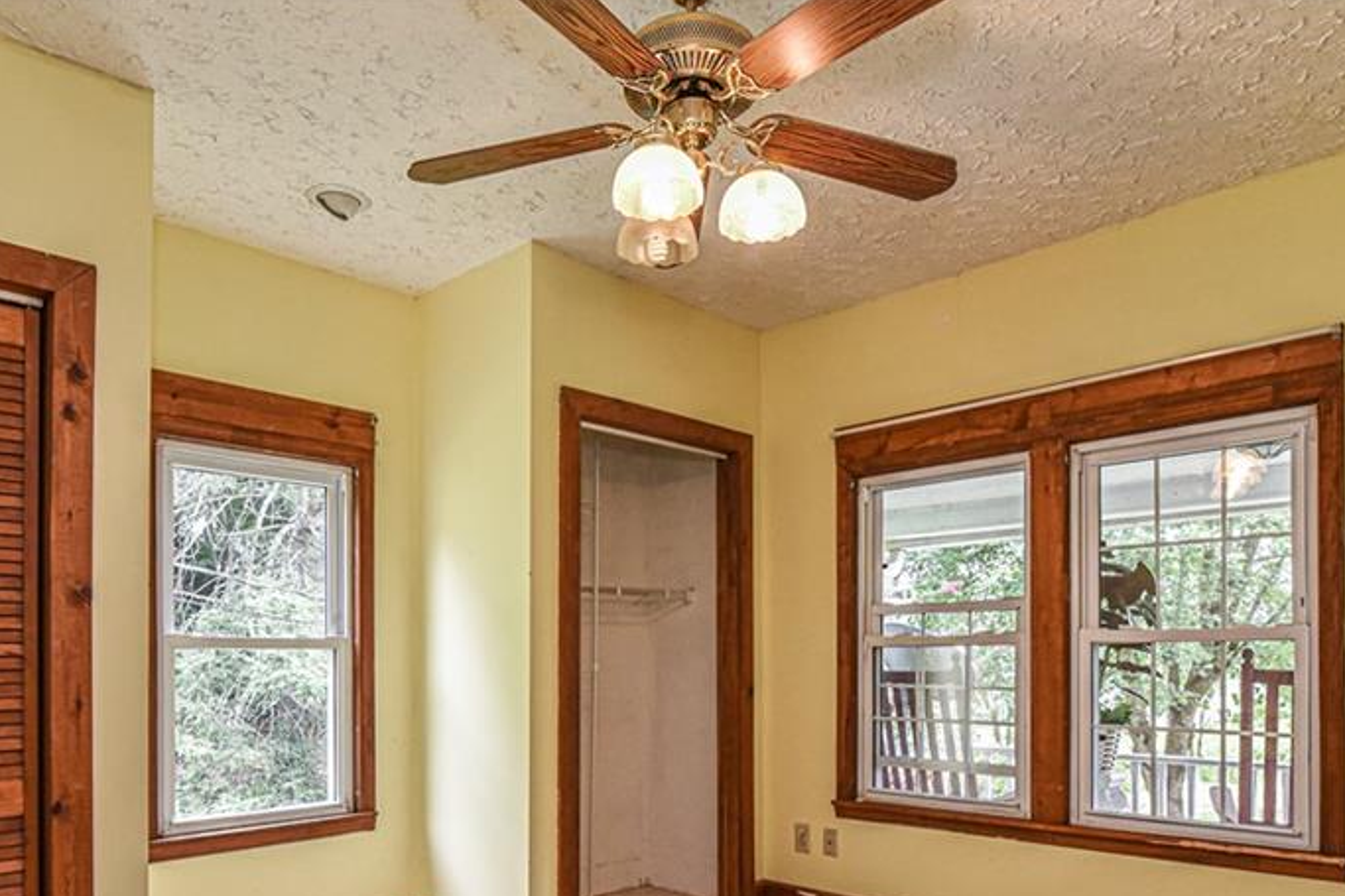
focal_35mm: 24
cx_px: 642
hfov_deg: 73.7
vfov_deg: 51.0
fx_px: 896
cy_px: 667
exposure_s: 1/100
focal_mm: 16
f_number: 8
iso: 1250
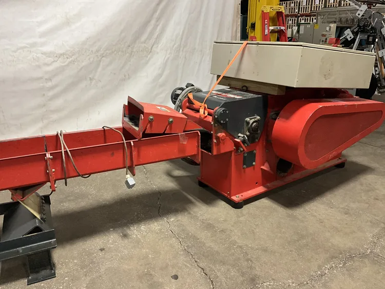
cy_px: 144
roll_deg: +0.2
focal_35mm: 29
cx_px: 192
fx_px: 323
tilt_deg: -20.4
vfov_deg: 48.3
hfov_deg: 61.6
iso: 200
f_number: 1.8
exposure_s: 1/60
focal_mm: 3
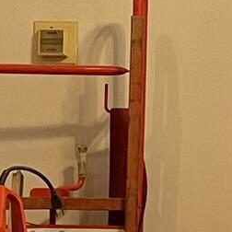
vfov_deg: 9.4
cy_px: 99
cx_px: 440
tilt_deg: +3.9
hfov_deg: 8.9
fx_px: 1418
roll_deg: -0.8
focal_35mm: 187
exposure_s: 1/60
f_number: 1.6
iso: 250
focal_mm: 4.2
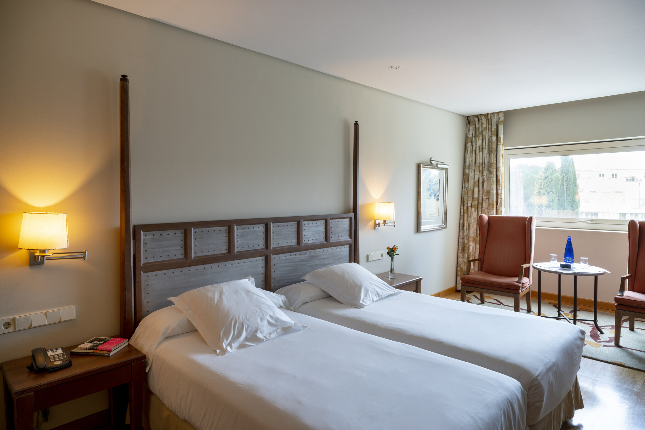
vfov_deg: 59.0
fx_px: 380
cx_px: 322
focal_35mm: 21
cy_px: 215
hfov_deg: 80.7
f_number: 9
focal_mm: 21.2
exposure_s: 2
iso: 100
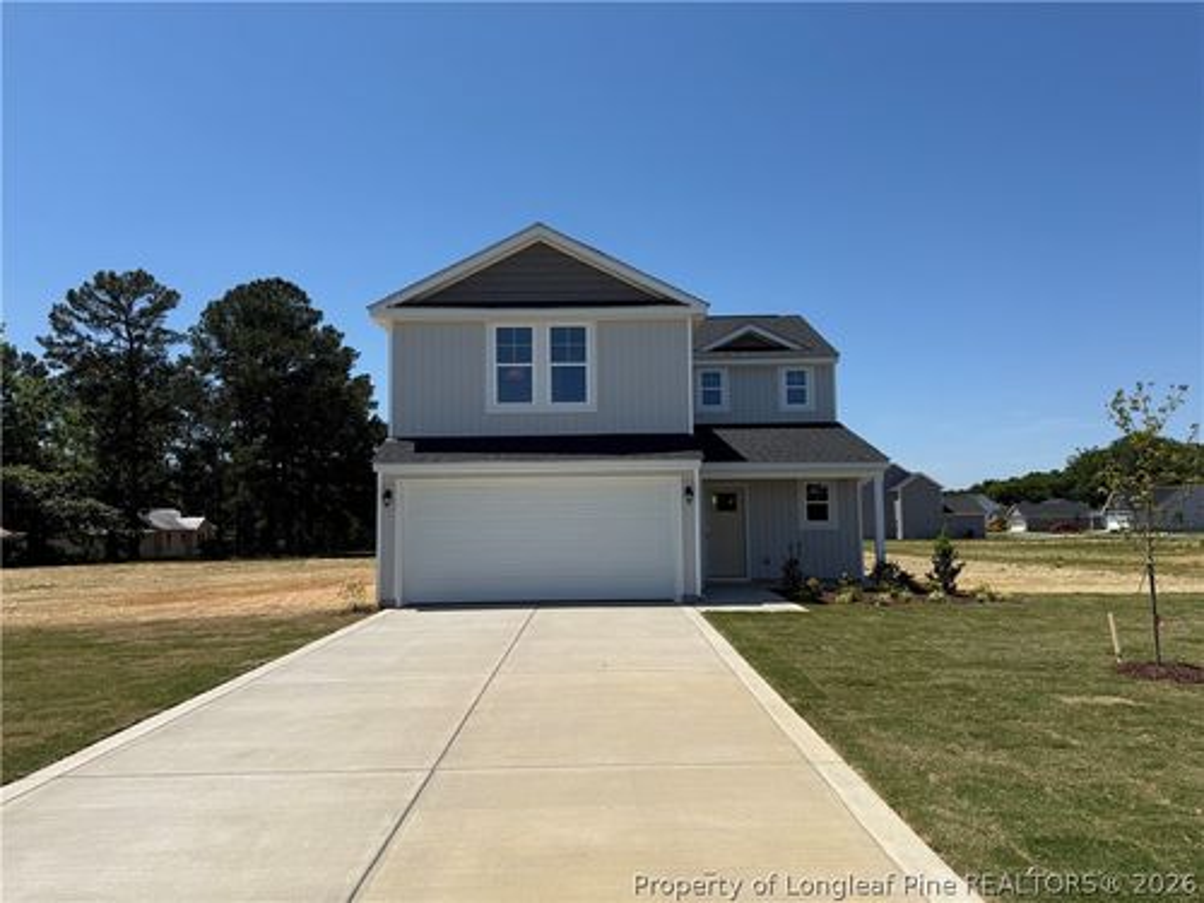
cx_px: 602
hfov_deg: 71.6
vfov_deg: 56.8
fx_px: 835
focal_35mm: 24
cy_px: 452
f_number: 1.78
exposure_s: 1/8130
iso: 80
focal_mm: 6.76
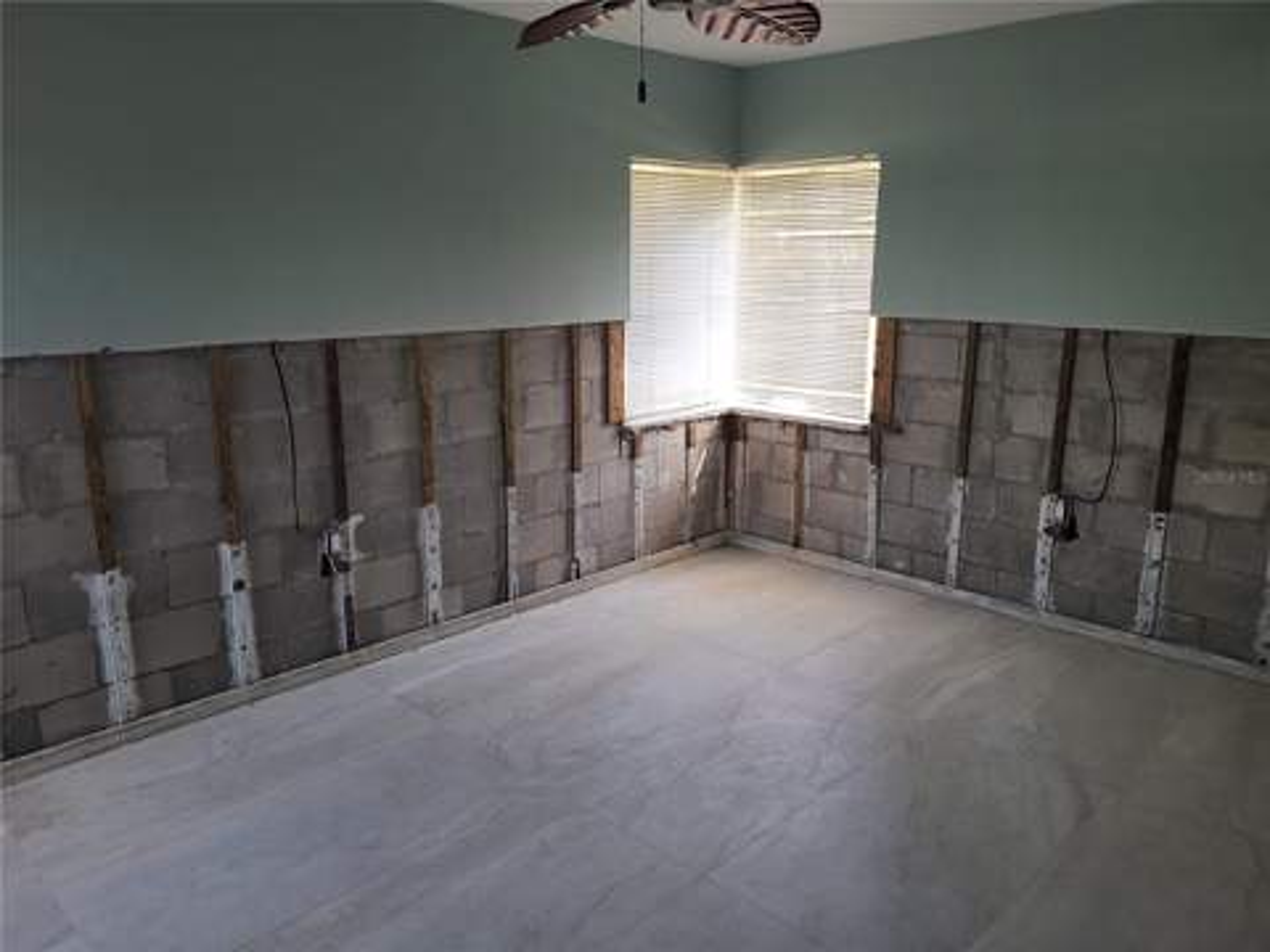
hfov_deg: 67.3
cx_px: 635
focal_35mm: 26
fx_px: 954
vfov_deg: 53.1
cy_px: 476
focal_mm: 5.4
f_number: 1.8
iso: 64
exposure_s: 1/60
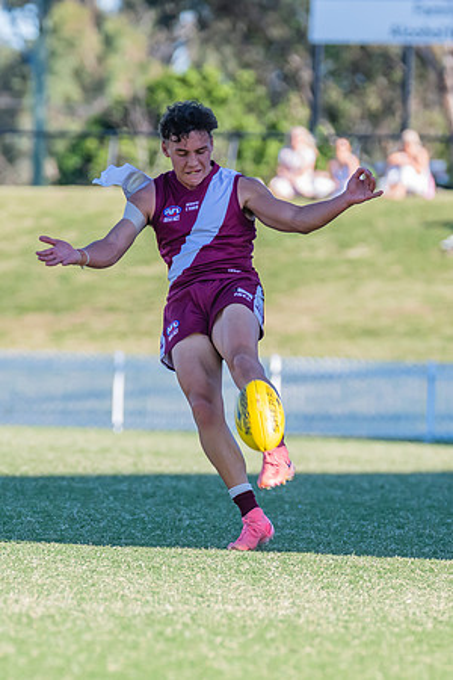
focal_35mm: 582
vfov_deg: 3.5
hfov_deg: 2.4
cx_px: 138
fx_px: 10986
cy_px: 344
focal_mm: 290
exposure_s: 1/1600
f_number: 5.6
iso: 800
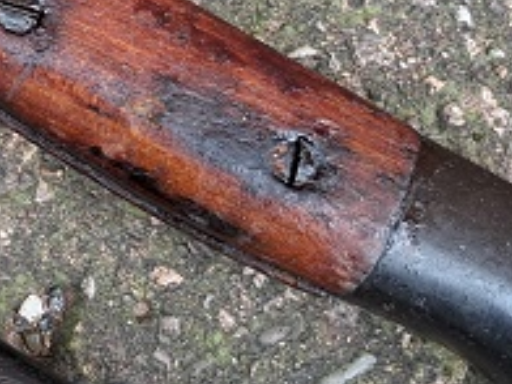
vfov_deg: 13.0
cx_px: -366
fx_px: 1627
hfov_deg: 15.7
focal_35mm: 110
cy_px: -114
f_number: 1.8
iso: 80
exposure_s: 1/50
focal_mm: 5.23
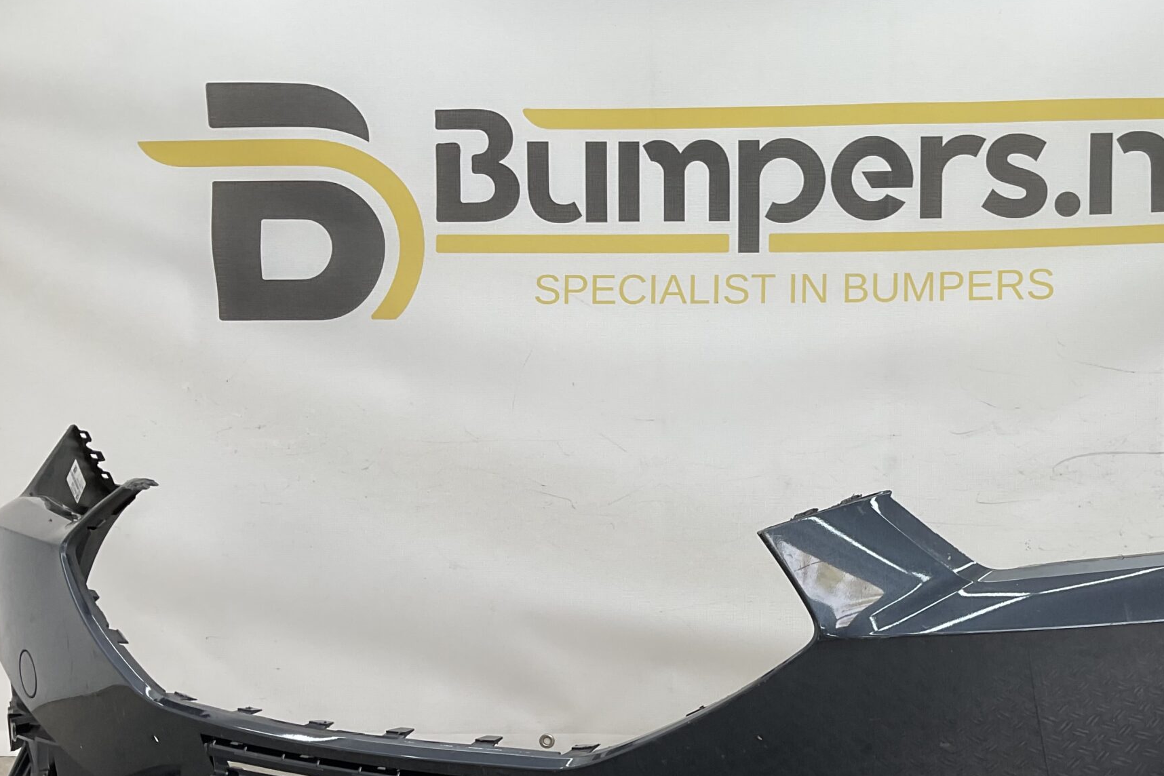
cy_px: 610
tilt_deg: -7.9
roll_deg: -1.9
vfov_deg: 29.3
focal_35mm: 45
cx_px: 818
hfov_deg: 42.7
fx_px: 1455
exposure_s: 1/132
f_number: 1.8
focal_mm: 3
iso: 16
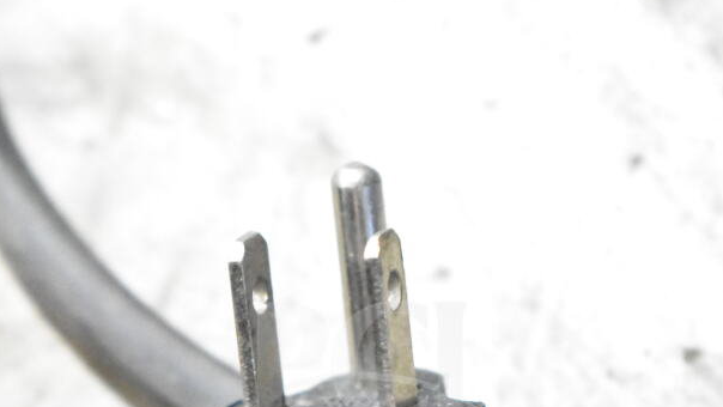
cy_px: 396
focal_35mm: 131
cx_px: 359
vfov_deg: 9.2
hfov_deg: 16.4
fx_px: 2508
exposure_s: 1/100
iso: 25600
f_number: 5.6
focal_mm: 55
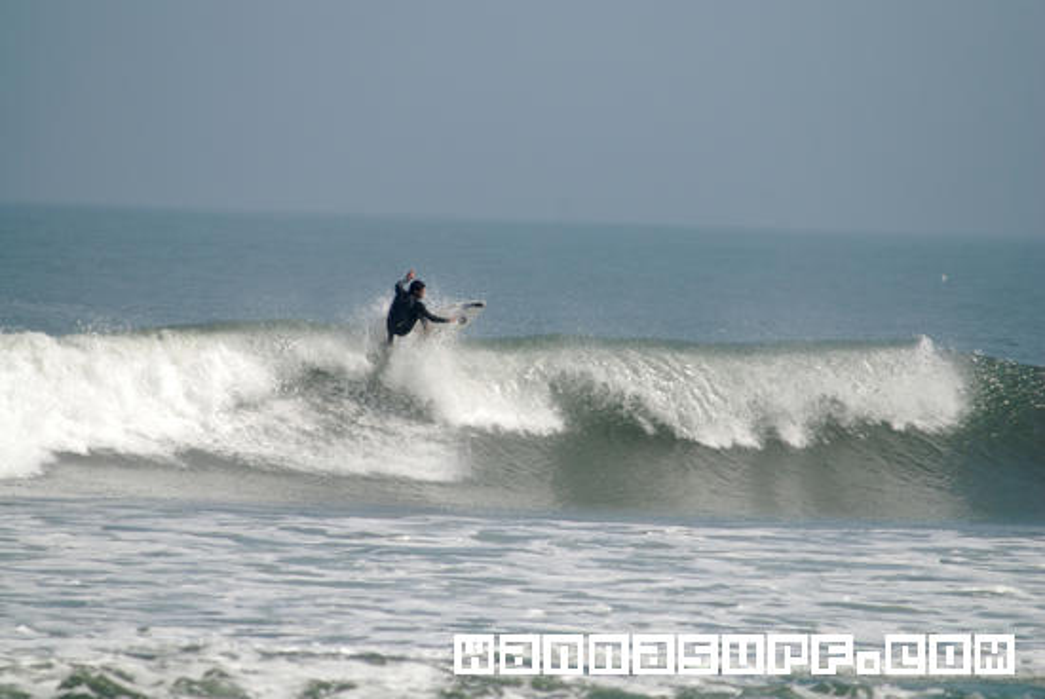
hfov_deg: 4.6
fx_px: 13076
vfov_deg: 3.1
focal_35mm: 450
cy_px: 350
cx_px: 522
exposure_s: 1/1600
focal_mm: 300
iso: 200
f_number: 5
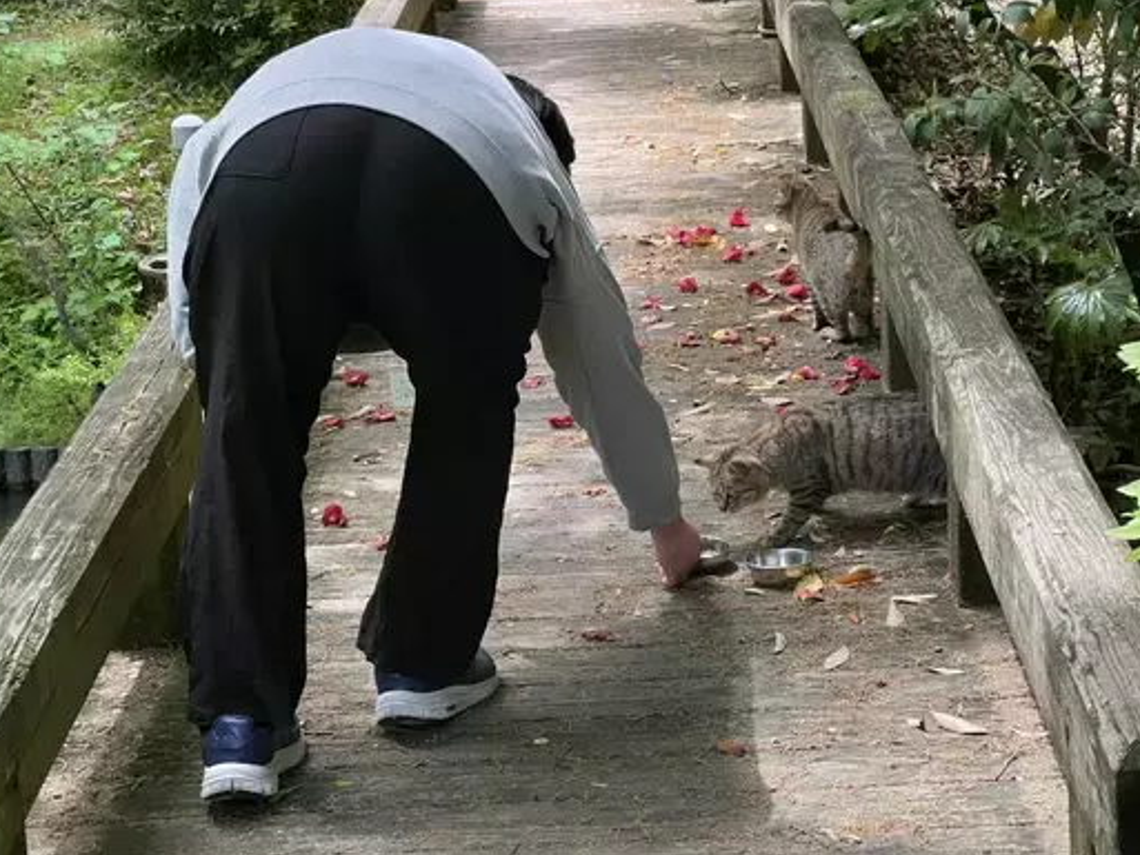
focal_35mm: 90
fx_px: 2965
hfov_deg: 21.8
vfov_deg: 16.4
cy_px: 386
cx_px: 636
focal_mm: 9
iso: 50
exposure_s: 1/99
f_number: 2.8
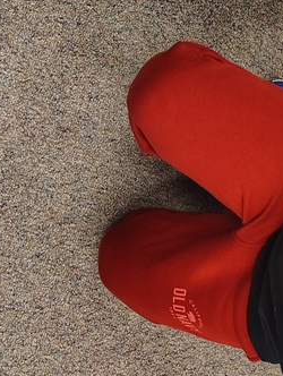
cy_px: -3
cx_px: 209
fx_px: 805
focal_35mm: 74
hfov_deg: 19.8
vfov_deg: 25.0
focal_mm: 5.56
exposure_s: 1/60
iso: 859
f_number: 1.8
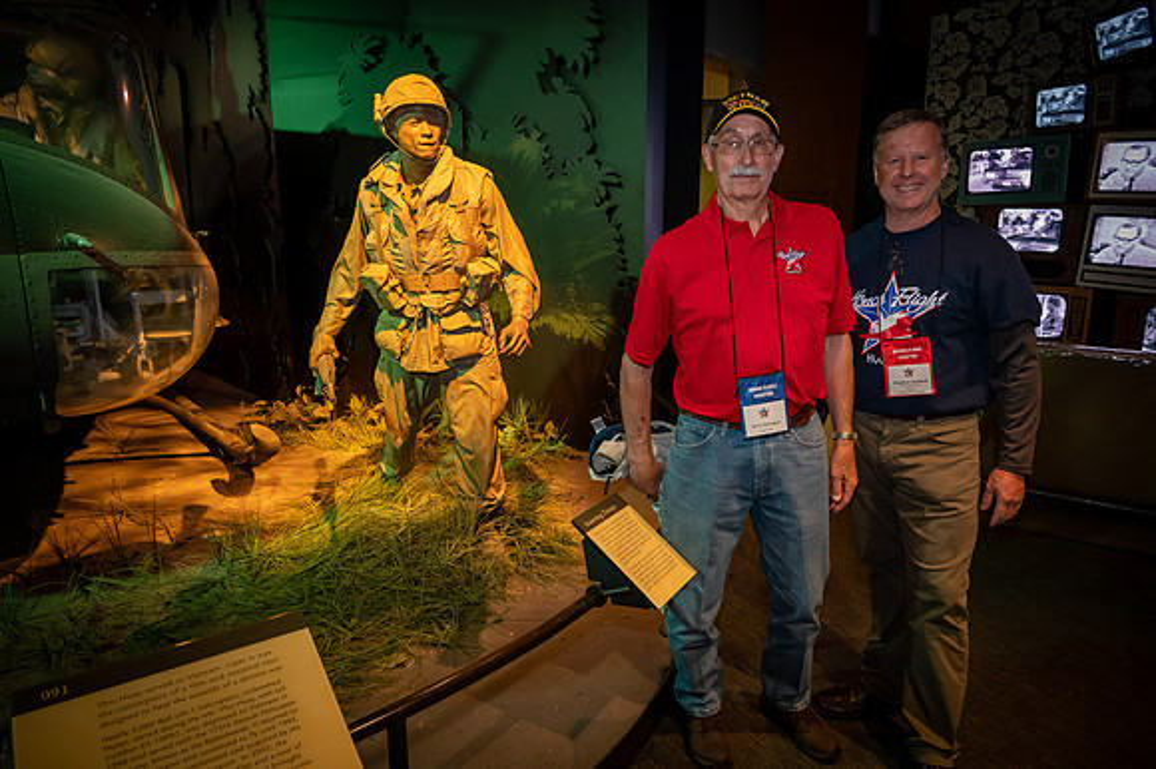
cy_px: 384
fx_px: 770
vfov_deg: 53.1
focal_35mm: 24
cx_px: 578
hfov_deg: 73.8
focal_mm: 24
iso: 5000
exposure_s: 1/50
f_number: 5.6
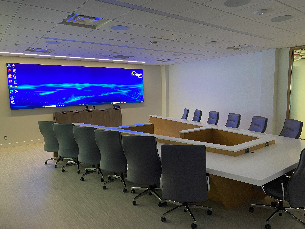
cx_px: 152
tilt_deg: -5.3
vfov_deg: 53.1
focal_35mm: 26
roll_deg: +1.1
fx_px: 229
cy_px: 114
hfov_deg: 67.3
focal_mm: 4.25
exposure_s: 1/60
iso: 160
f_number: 1.8
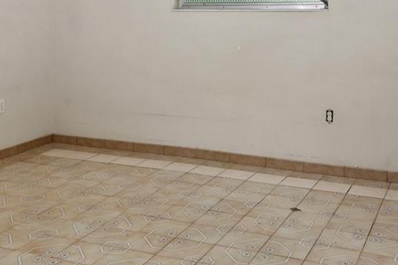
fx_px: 564
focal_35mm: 51
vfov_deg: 25.6
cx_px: 177
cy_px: 22
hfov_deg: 38.8
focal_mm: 17
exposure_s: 1/2
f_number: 8
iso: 200
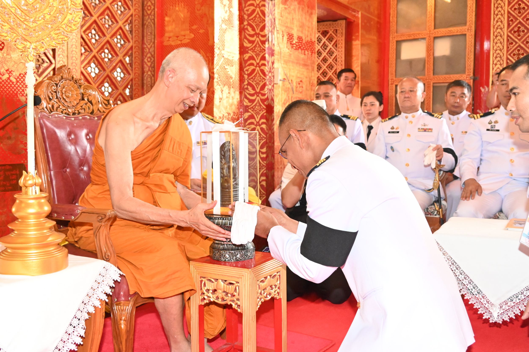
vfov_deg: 36.8
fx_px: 529
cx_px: 264
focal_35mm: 36
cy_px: 176
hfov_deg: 53.2
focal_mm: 24
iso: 4000
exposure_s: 1/160
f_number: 4
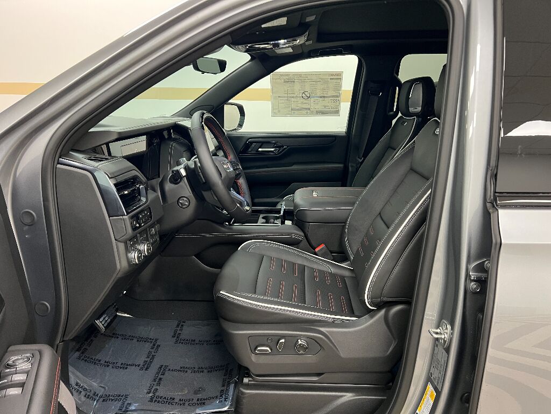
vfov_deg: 53.1
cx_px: 276
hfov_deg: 67.3
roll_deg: -0.9
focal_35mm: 26
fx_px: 414
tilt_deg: -14.3
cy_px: 207
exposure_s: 1/60
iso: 320
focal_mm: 5.7
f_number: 1.5
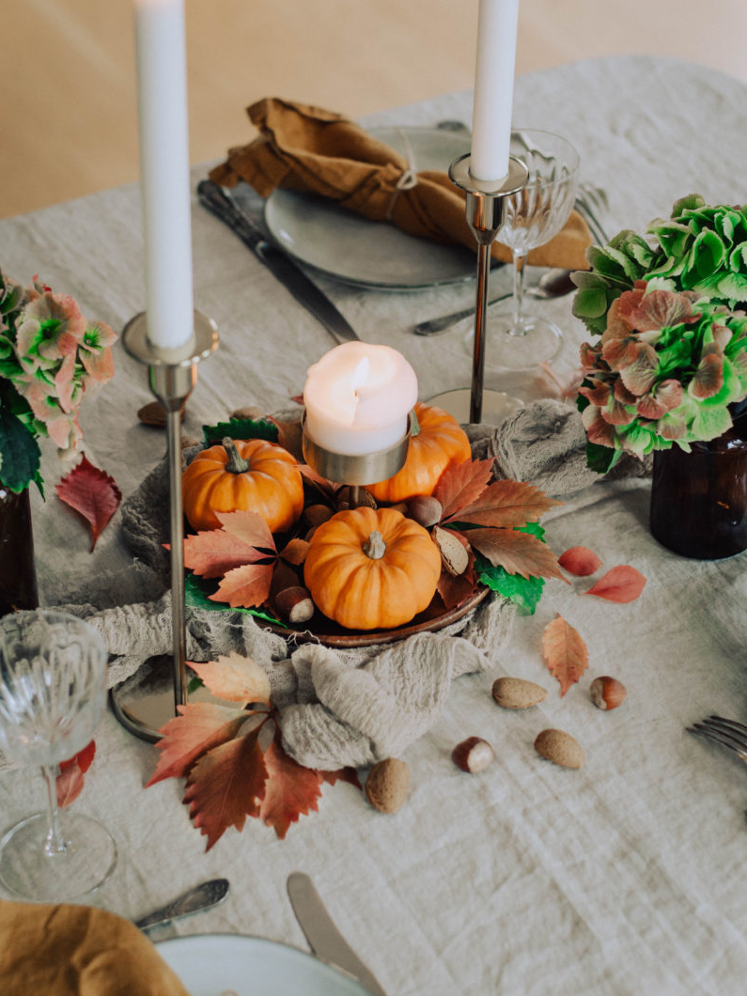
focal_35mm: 82
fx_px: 2359
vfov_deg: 23.8
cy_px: 430
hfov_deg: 18.0
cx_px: 372
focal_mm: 50
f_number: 2.8
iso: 500
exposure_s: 1/160
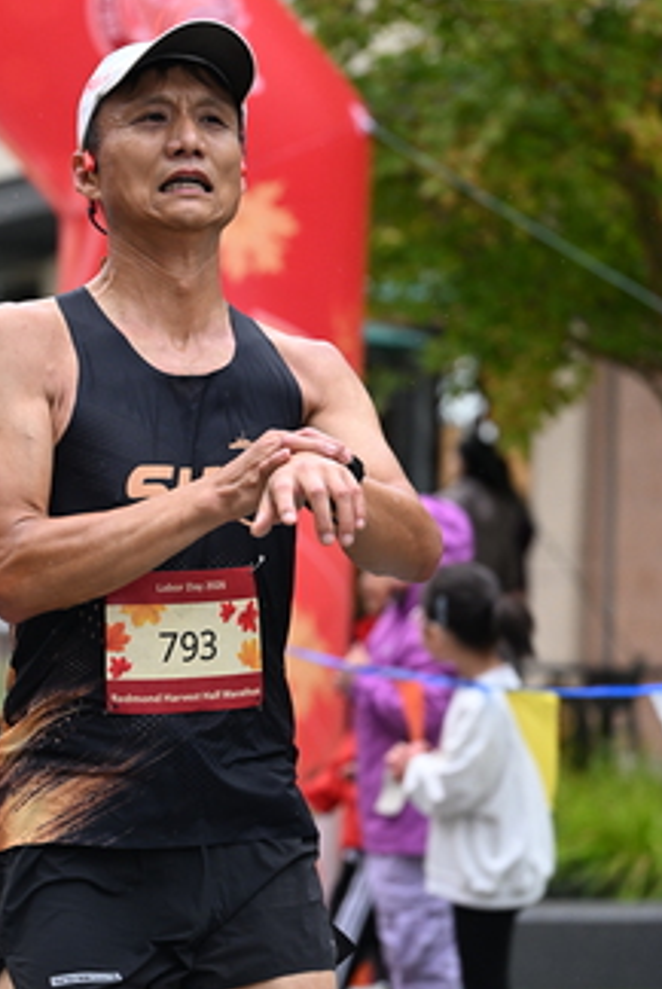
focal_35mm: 139
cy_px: 482
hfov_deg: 9.9
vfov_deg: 14.7
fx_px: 3822
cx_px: 166
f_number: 2.8
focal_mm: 82
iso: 1250
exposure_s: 1/2500
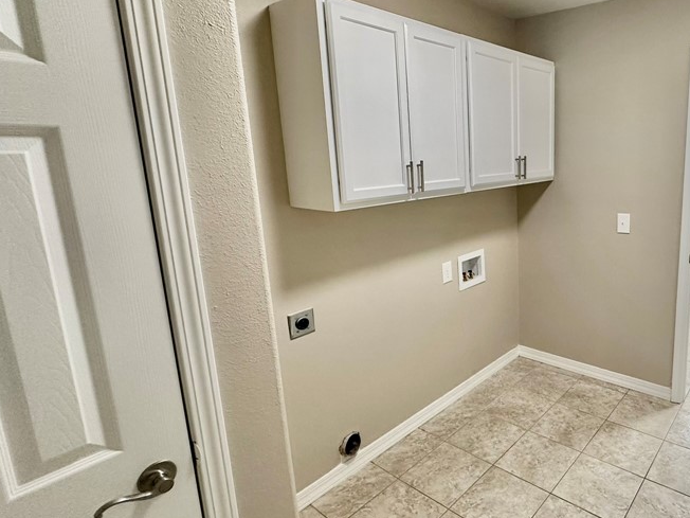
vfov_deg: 61.0
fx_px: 439
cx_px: 508
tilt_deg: -10.7
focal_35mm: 22
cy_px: 234
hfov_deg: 71.7
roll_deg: +0.9
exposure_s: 1/120
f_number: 2.2
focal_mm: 2.22
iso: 250
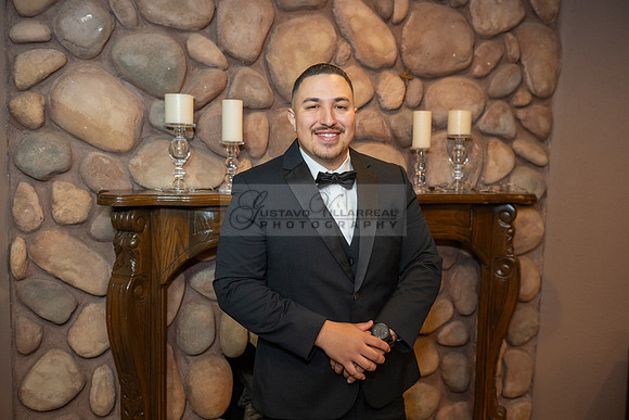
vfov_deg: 41.1
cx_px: 314
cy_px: 210
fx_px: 559
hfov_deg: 58.7
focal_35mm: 32
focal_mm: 32
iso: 640
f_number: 4
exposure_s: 1/160
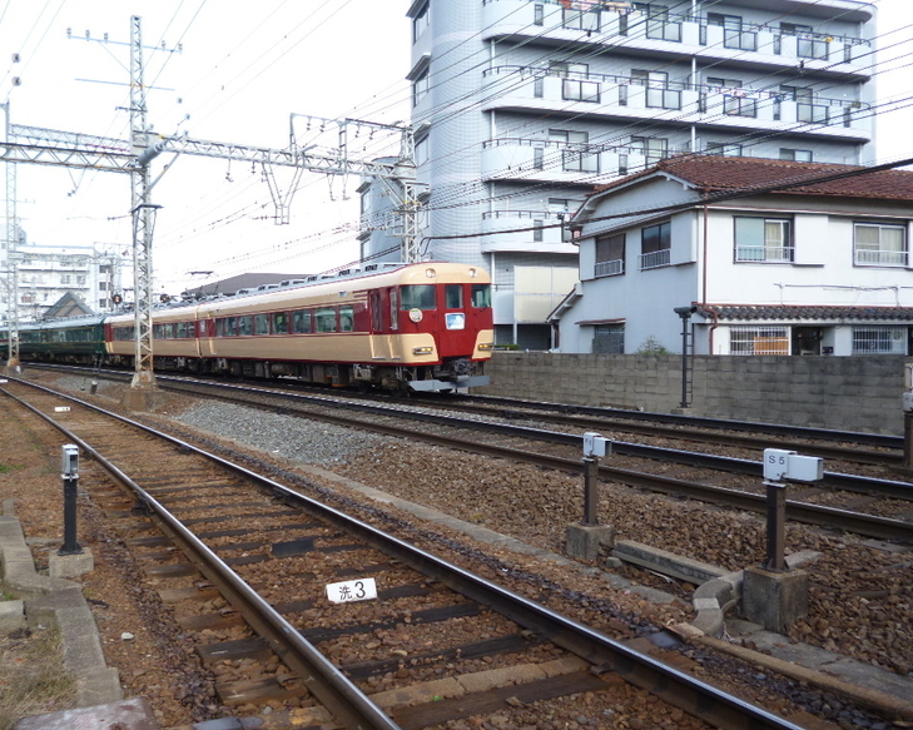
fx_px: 811
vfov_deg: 48.5
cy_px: 368
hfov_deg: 58.8
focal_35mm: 30
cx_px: 436
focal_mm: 5
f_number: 3.1
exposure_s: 1/320
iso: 100
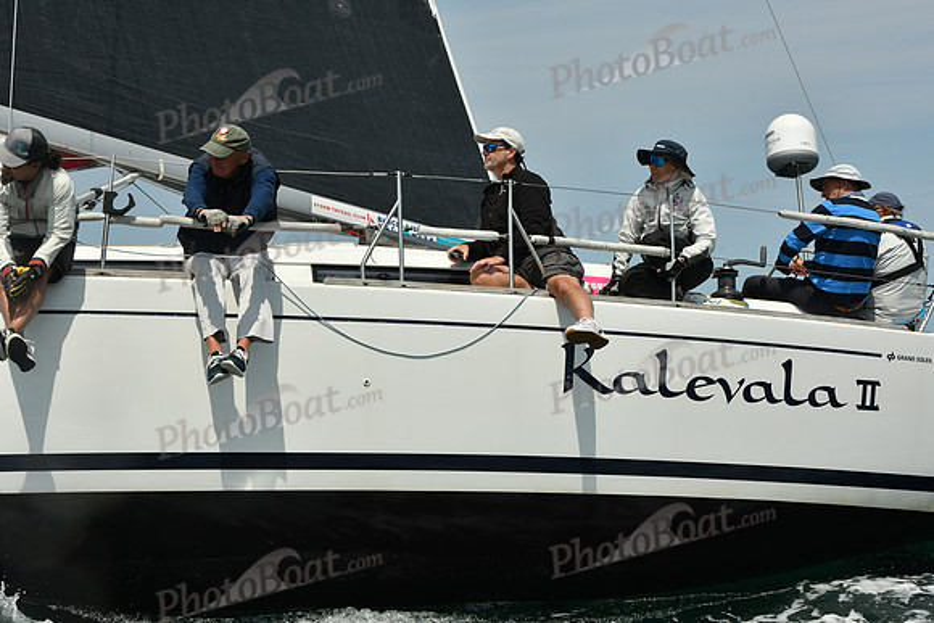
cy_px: 312
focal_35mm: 70
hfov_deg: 28.8
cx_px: 467
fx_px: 1816
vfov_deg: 19.5
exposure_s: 1/1000
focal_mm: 70
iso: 320
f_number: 11
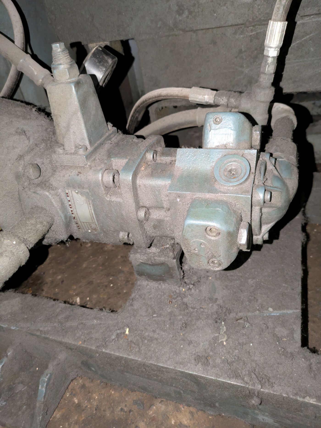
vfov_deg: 69.4
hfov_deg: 54.9
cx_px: 160
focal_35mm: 25
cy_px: 214
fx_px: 309
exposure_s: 1/24
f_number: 1.89
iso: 641
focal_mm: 5.43
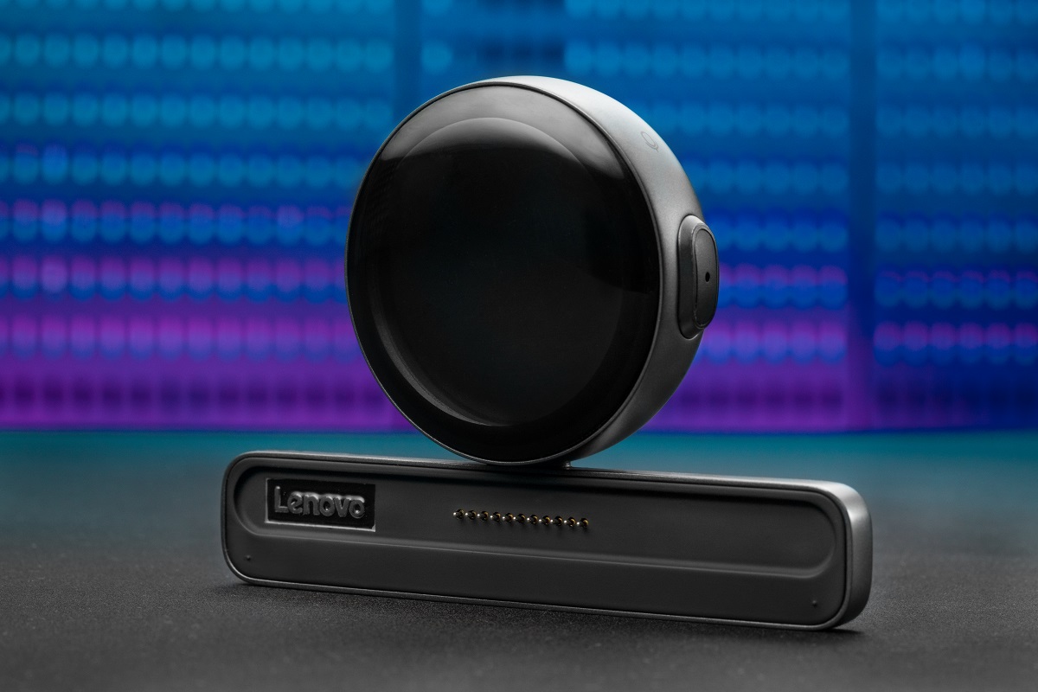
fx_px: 2595
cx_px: 519
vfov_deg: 15.2
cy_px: 346
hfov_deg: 22.6
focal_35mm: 90
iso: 1000
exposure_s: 1/13
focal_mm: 90
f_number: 16
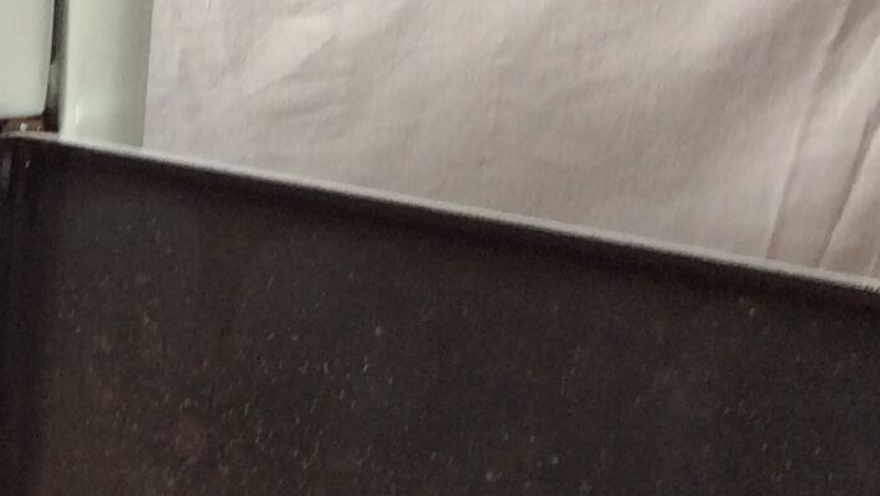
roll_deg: -0.7
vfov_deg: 9.5
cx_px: -227
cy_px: 477
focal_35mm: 127
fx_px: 2965
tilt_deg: -19.4
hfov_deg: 16.1
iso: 50
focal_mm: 3.3
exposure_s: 1/25
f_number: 2.4
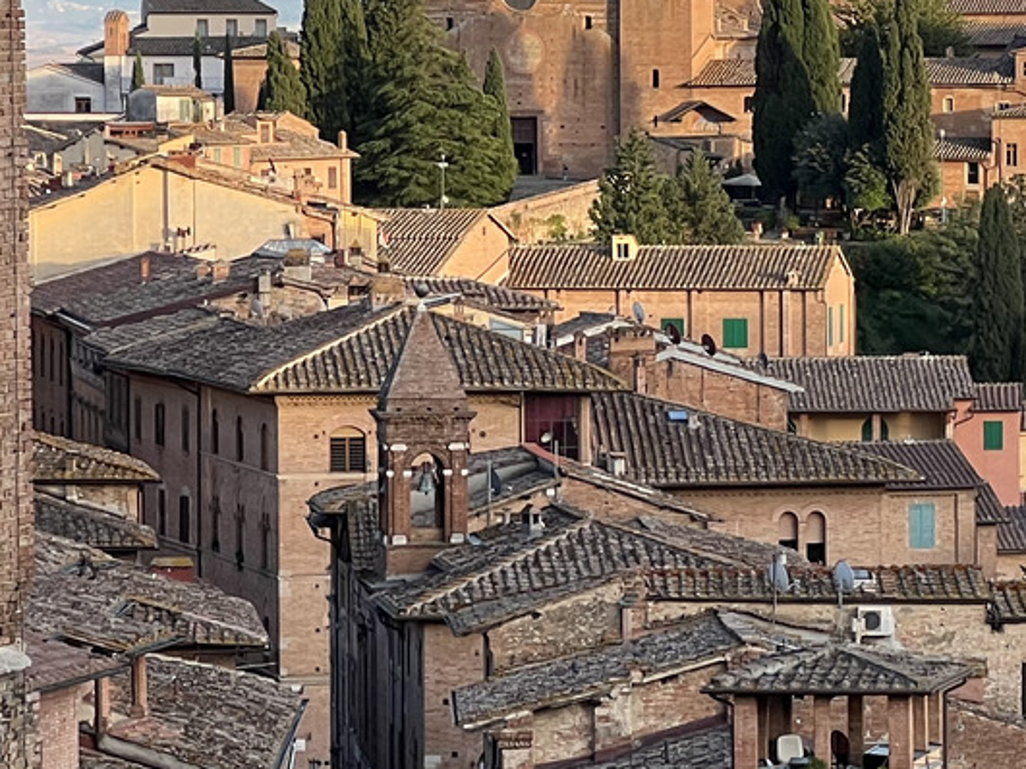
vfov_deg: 6.4
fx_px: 6875
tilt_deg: -4.0
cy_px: 419
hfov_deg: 8.5
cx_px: 1155
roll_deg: +0.9
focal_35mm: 232
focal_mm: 9
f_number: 2.8
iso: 32
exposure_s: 1/152
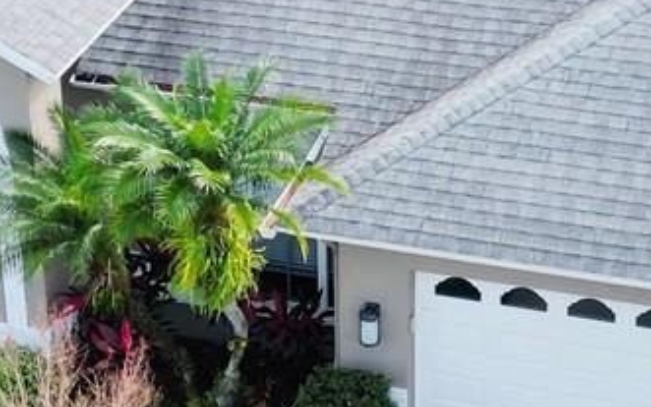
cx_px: 328
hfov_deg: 17.0
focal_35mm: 123
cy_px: 210
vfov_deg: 10.7
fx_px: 2183
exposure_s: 1/725
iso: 120
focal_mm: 6.72
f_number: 1.7
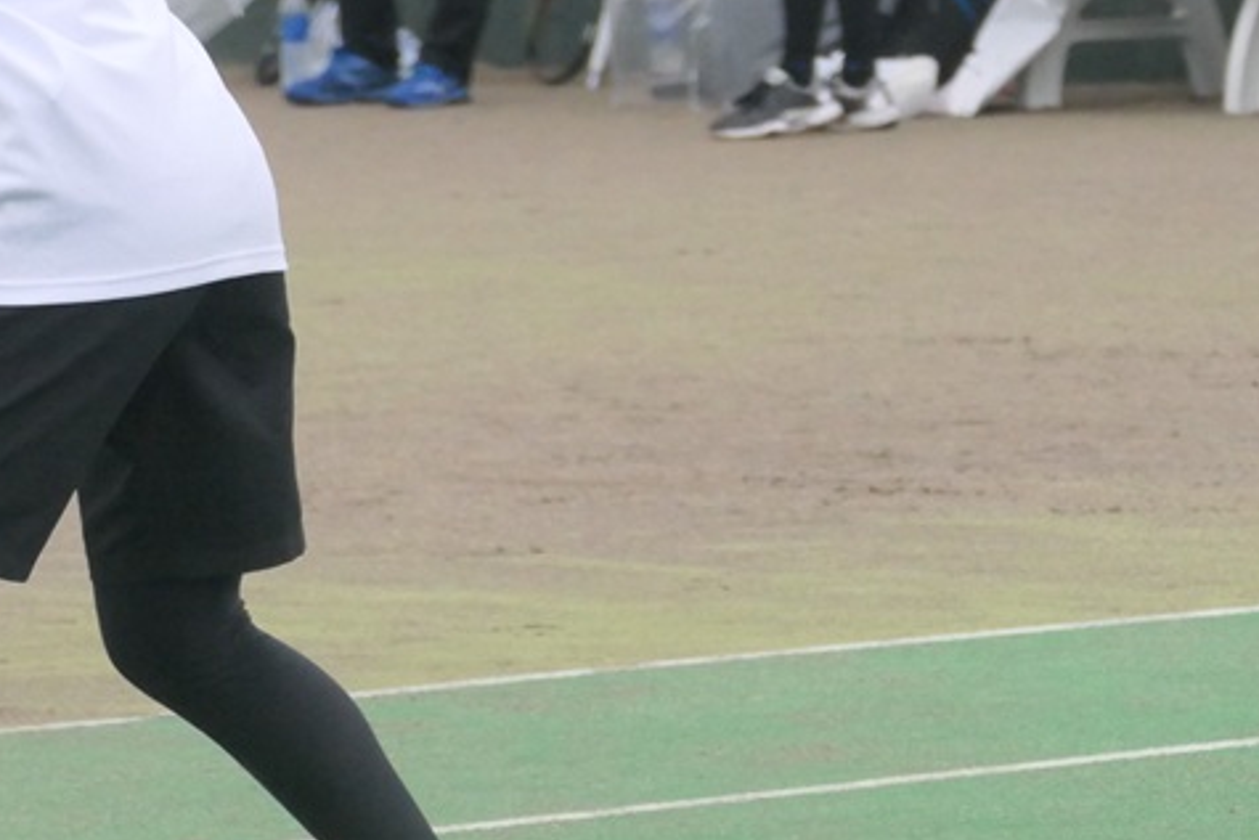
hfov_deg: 5.1
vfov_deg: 3.4
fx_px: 14097
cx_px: 50
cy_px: 52
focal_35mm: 403
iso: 1600
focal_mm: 63.88
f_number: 4
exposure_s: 1/3200
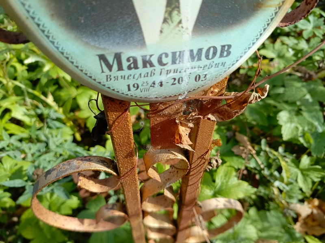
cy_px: 122
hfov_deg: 69.4
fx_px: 235
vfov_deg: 54.9
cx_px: 162
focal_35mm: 25
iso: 111
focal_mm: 4.76
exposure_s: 1/464
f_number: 1.69
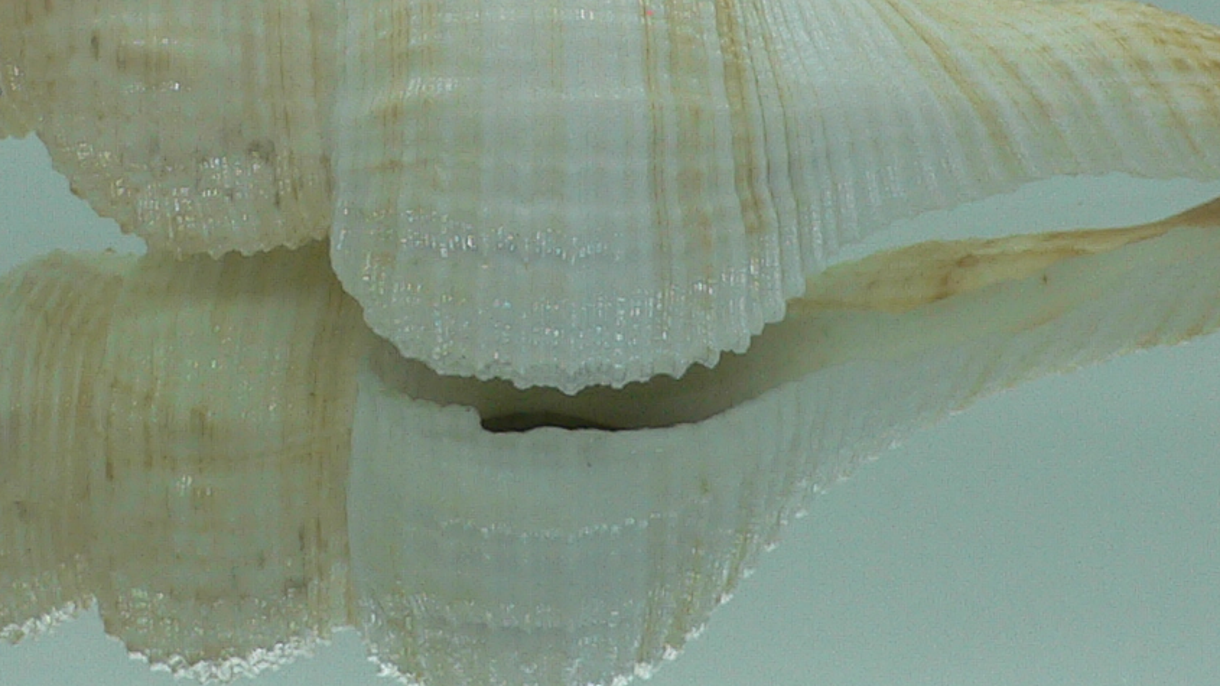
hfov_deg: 23.4
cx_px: 487
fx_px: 2943
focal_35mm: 91
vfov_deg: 12.9
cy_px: -202
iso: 80
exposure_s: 1/60
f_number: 2.8
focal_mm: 4.6
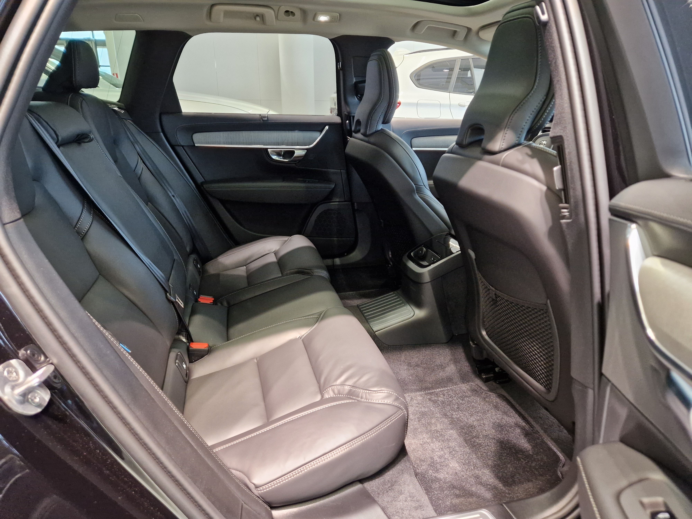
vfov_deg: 58.9
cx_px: 346
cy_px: 260
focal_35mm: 23
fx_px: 460
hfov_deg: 73.9
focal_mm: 5.4
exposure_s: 1/100
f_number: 1.8
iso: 500
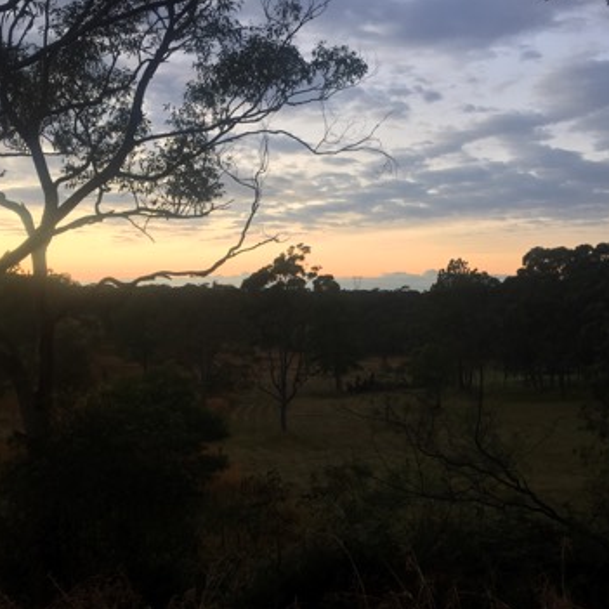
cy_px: 330
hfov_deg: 43.8
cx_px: 330
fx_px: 756
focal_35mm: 38
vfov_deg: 43.8
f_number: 2.2
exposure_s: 1/40
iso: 32
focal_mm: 4.15
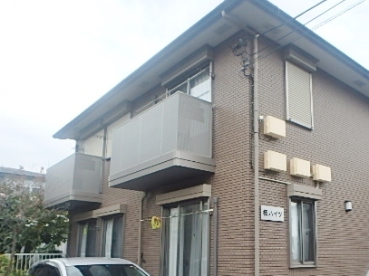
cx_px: 255
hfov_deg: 53.9
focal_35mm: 33
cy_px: 191
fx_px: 352
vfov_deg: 42.2
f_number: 3.5
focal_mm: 3.7
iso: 125
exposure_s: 1/250
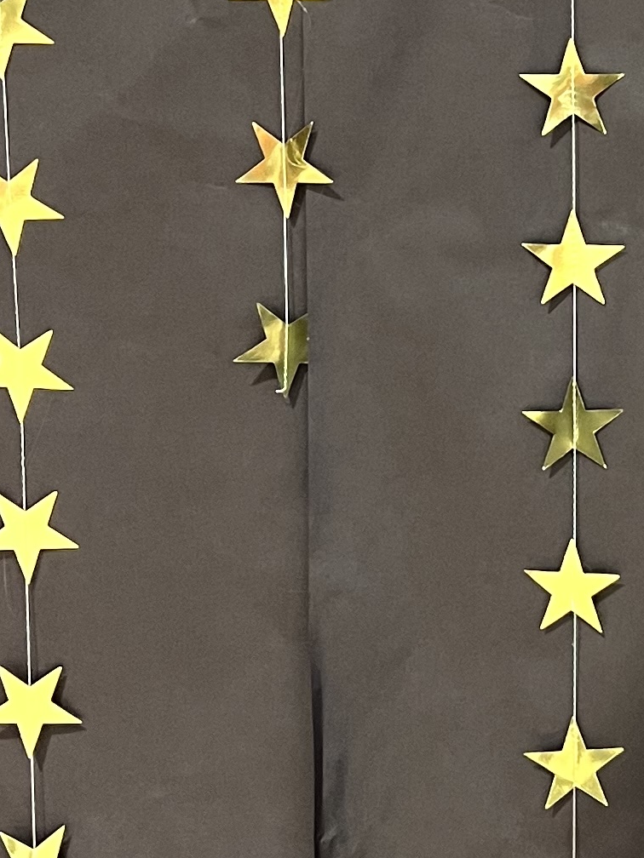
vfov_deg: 18.8
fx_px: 2580
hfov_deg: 13.6
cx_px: 892
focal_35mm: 104
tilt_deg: -8.1
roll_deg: -0.8
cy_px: 293
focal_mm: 5.7
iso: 80
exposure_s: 1/60
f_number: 1.5
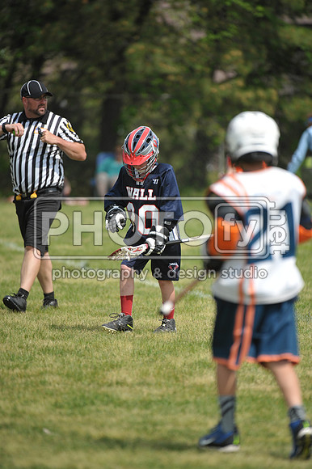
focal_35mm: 340
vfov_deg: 6.1
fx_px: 4425
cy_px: 234
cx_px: 156
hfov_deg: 4.0
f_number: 4
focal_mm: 340
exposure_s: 1/4000
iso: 640
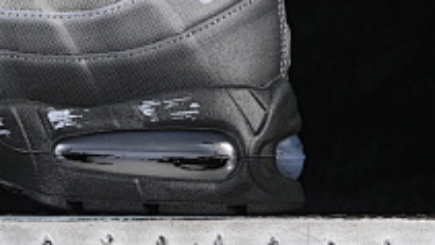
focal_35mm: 186
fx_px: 2147
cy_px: 1
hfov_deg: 11.4
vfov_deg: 6.5
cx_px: -49
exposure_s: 1/60
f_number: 7.1
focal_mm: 50
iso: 160
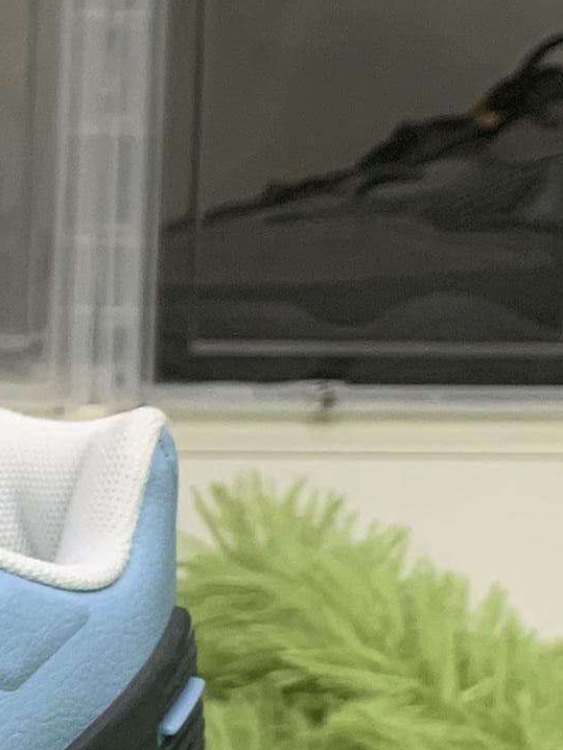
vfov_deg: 13.5
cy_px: 555
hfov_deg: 9.2
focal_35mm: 146
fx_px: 3164
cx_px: -722
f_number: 1.8
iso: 100
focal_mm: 4.25
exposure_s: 1/62
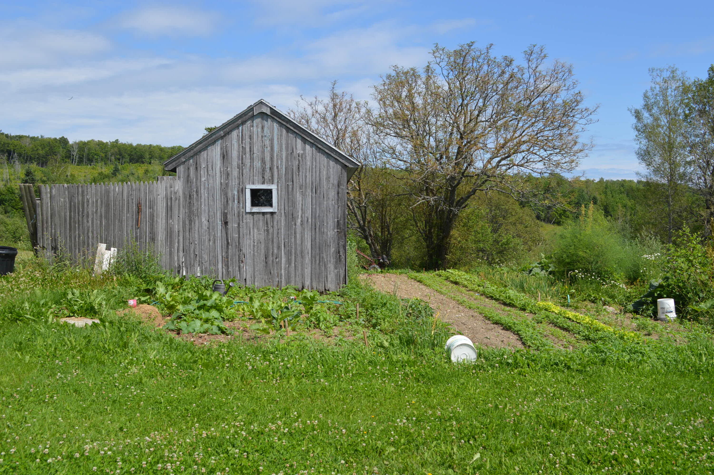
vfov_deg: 39.9
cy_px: 238
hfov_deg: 57.3
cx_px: 357
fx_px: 654
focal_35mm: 33
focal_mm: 22
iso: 100
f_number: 8
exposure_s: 1/250
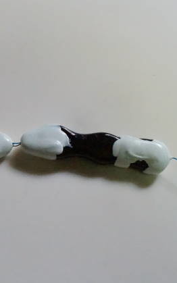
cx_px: 11
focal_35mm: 70
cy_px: 143
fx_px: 540
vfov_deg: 29.4
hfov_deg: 18.3
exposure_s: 1/640
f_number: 8
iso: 16000
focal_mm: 30
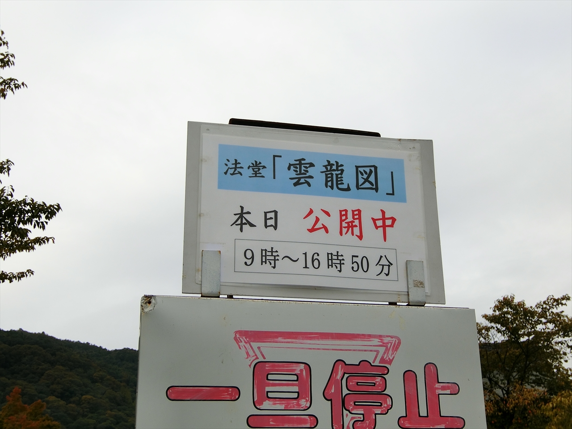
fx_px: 793
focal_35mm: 48
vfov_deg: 30.3
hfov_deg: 39.7
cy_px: 214
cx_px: 286
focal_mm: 10.2
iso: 80
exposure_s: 1/800
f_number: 4.2
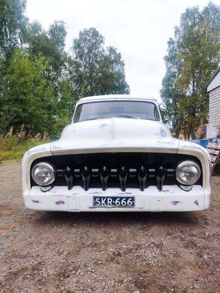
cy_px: 146
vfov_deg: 69.4
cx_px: 110
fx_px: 212
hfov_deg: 54.9
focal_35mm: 25
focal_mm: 4.71
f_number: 1.79
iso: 50
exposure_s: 1/493
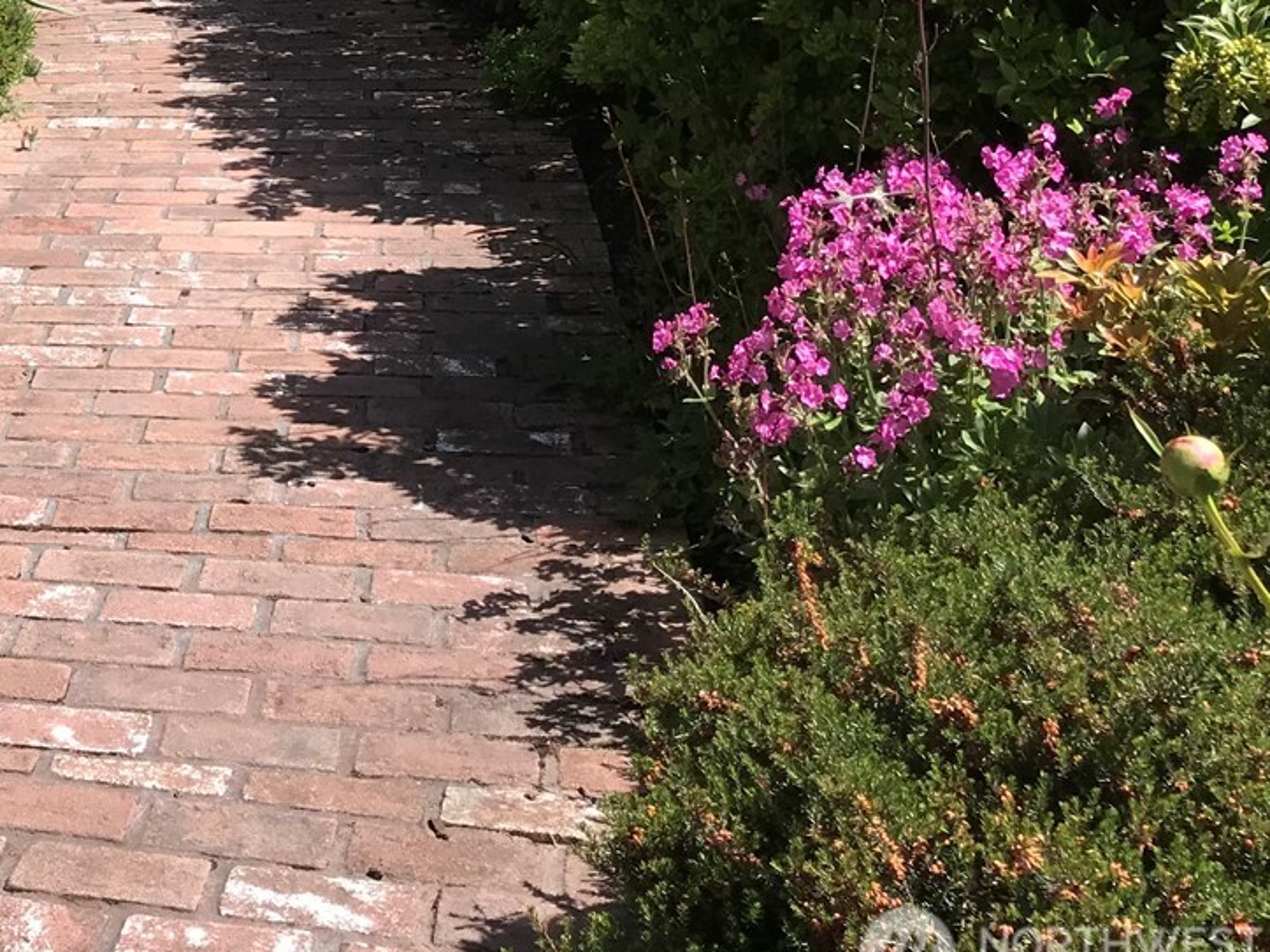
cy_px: -28
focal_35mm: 62
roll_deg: +3.5
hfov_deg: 28.6
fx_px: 2274
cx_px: -90
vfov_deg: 22.6
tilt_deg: -7.6
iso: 20
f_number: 1.8
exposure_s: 1/1198
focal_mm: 3.99
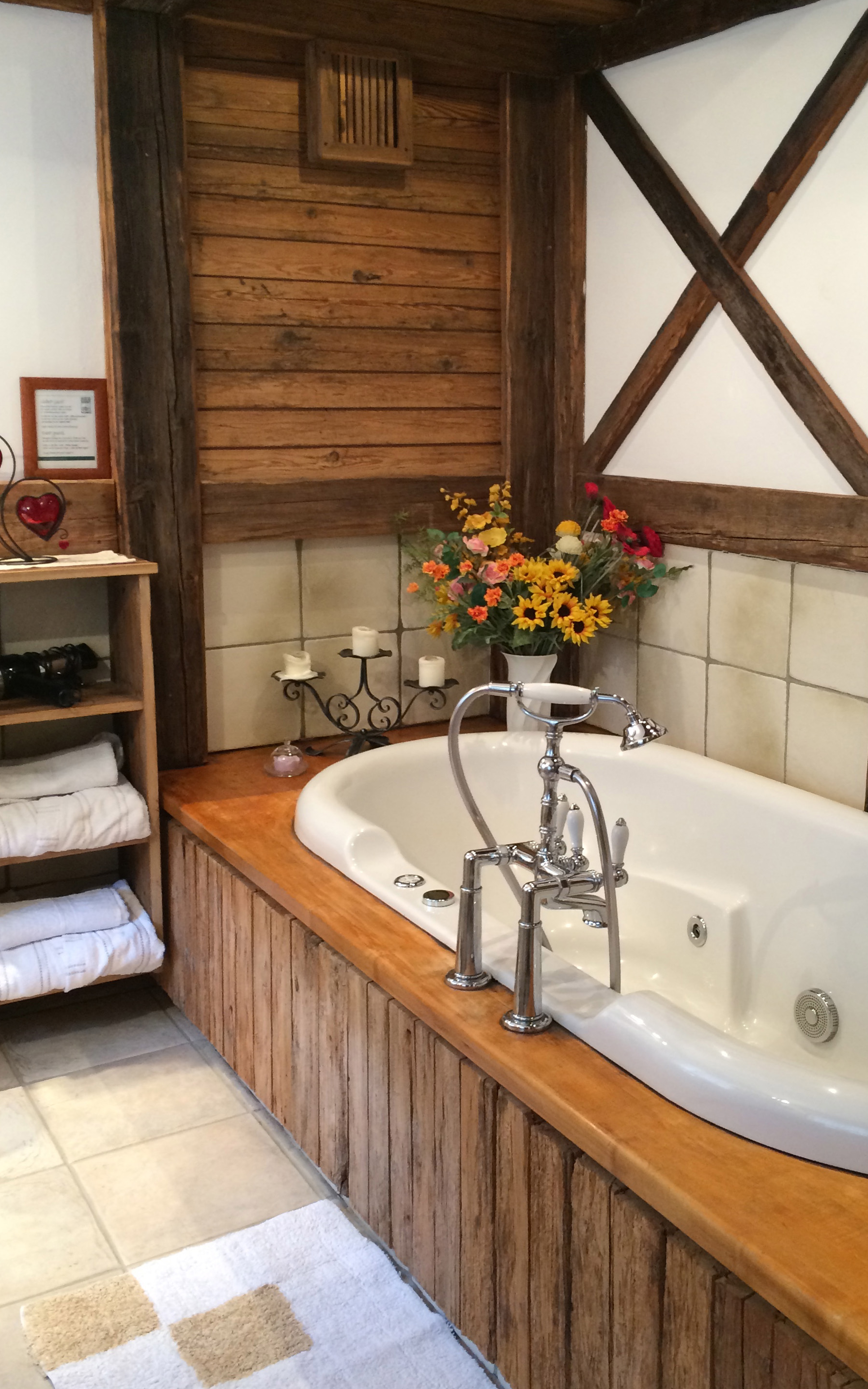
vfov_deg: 55.3
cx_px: 511
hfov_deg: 36.2
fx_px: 1325
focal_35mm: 35
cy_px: 743
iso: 160
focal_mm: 4.15
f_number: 2.2
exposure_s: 1/33
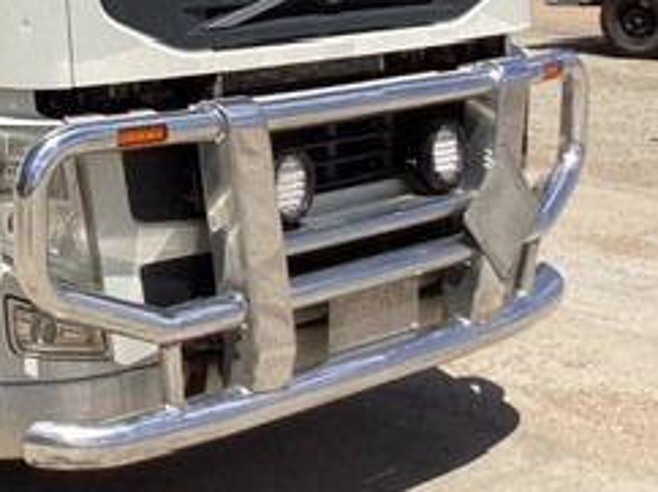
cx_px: -160
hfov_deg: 21.8
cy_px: -114
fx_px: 1557
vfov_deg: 17.1
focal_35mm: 82
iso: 25
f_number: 2.4
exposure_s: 1/2469
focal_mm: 3.3
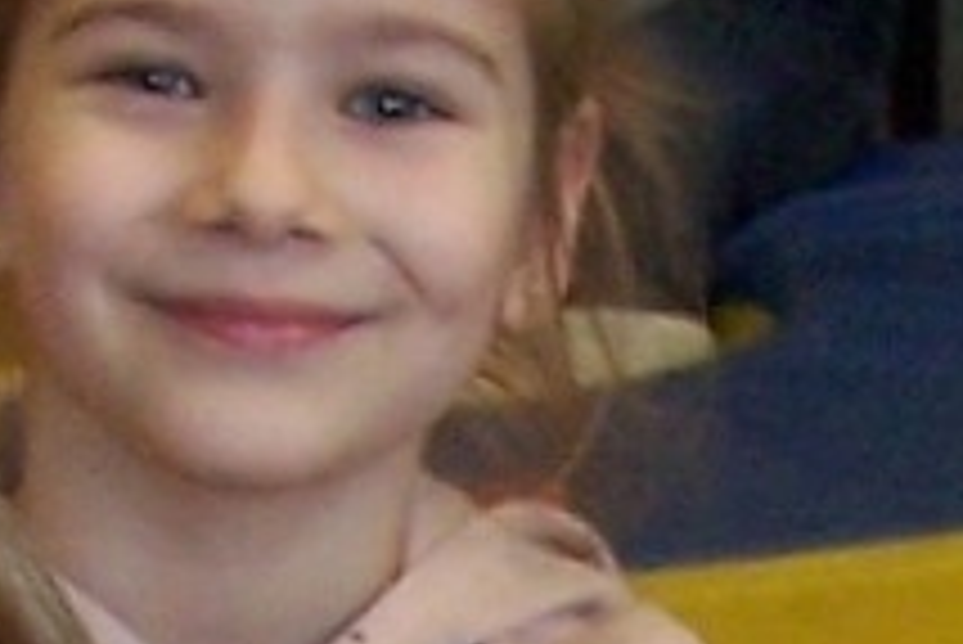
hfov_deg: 6.9
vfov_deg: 4.5
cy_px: 1946
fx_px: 7896
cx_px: 1116
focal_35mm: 295
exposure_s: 1/60
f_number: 2.8
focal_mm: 6.3
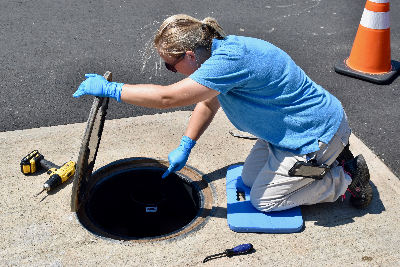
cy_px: 134
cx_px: 200
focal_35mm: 52
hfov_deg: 37.9
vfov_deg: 25.8
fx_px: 583
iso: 125
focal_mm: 35
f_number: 8
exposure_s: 1/250
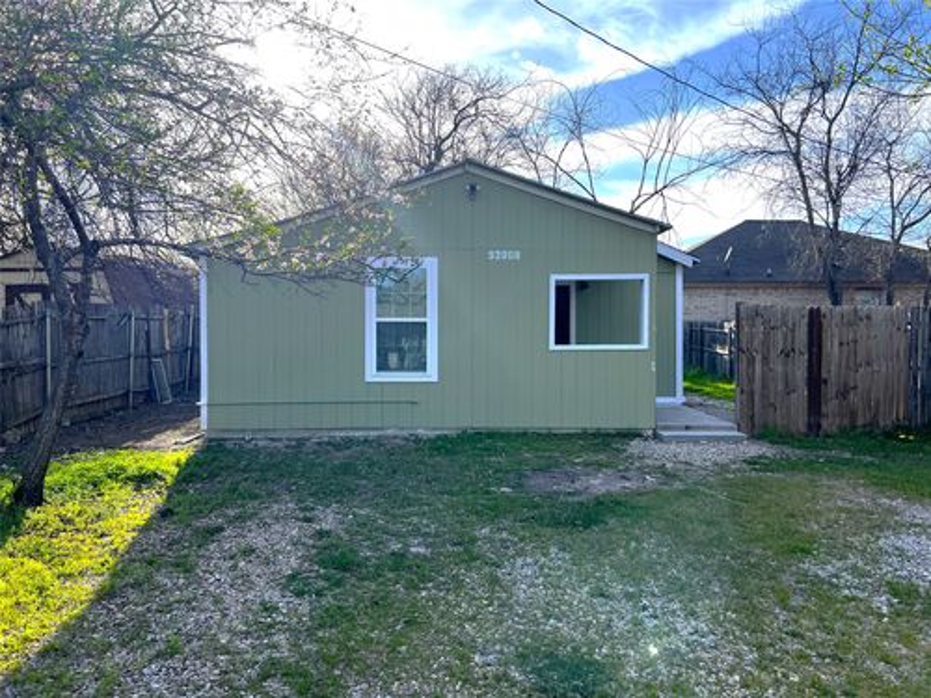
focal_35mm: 26
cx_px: 466
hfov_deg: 67.3
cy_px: 349
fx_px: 699
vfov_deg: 53.1
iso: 50
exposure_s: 1/2404
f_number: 1.5
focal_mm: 5.7
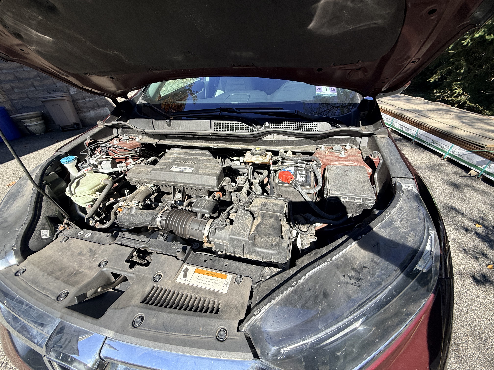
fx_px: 200
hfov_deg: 102.1
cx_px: 247
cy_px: 185
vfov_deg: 85.7
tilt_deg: -35.0
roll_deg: +6.5
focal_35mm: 14
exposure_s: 1/535
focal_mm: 2.22
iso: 50
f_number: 2.2
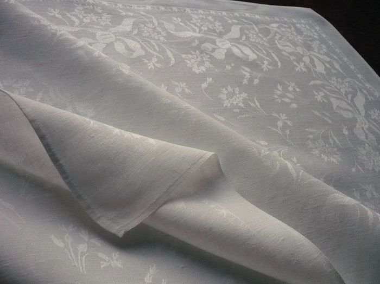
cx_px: 190
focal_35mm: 35
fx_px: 384
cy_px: 142
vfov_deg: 40.7
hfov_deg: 52.7
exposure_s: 1/800
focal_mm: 5.8
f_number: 2.8
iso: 400
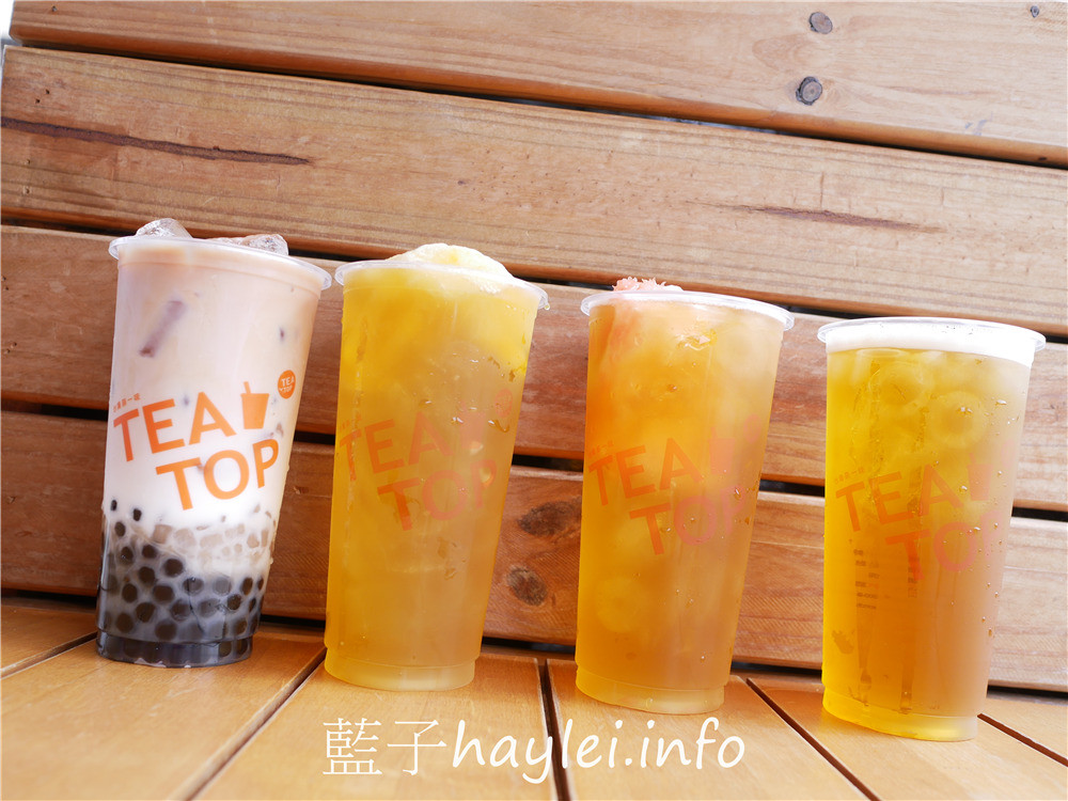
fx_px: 926
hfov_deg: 60.0
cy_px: 400
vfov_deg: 46.8
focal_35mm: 30
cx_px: 534
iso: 200
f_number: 2.8
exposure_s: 1/250
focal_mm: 15
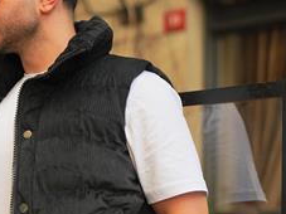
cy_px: 176
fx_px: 1049
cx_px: 54
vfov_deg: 11.6
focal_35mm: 127
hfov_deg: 15.4
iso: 500
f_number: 1.8
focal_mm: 50
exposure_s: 1/1250
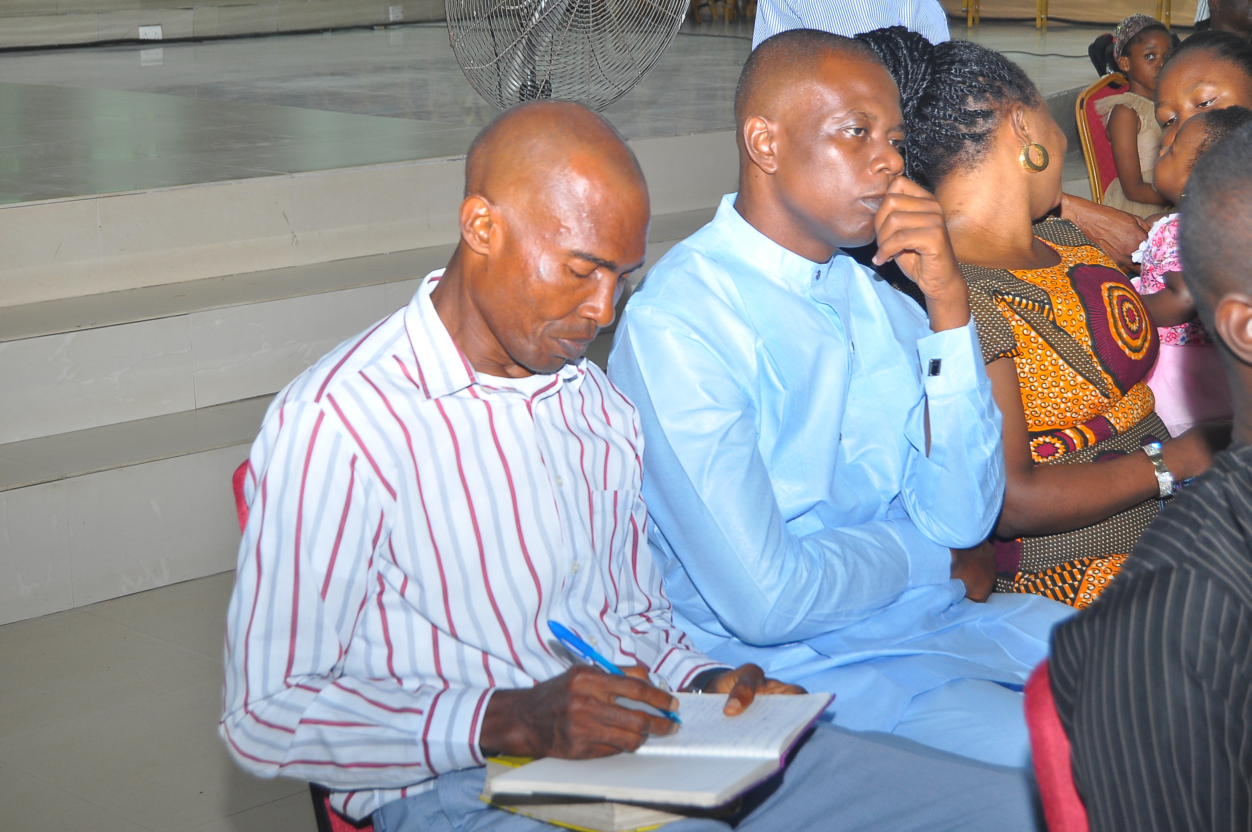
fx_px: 2188
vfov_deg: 21.5
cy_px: 416
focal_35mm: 63
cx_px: 626
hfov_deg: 31.9
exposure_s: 1/160
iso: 400
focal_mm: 42
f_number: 5.6
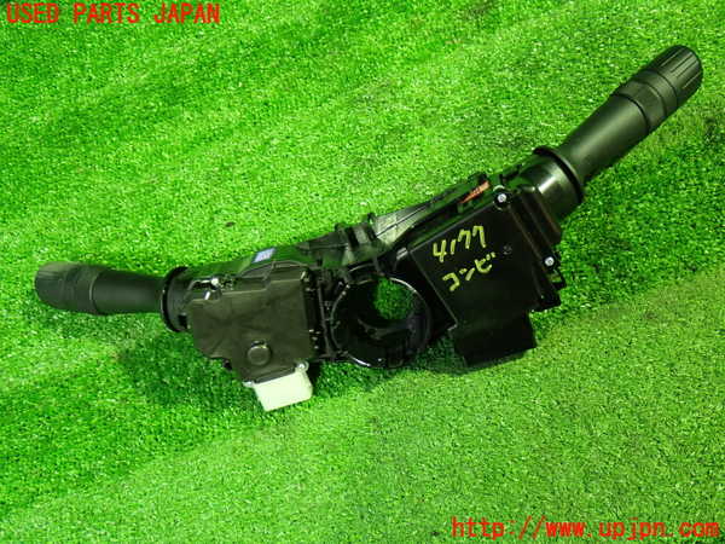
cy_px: 272
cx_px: 362
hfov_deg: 49.0
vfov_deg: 37.7
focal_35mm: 38
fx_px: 796
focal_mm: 6.83
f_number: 2.7
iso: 800
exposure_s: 1/20
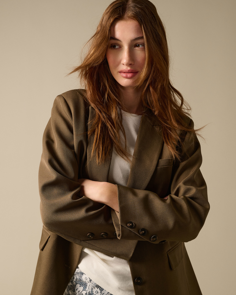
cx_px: 117
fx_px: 428
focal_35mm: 49
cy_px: 155
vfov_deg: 38.0
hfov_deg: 30.8
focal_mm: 43
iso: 320
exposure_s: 1/160
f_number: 9
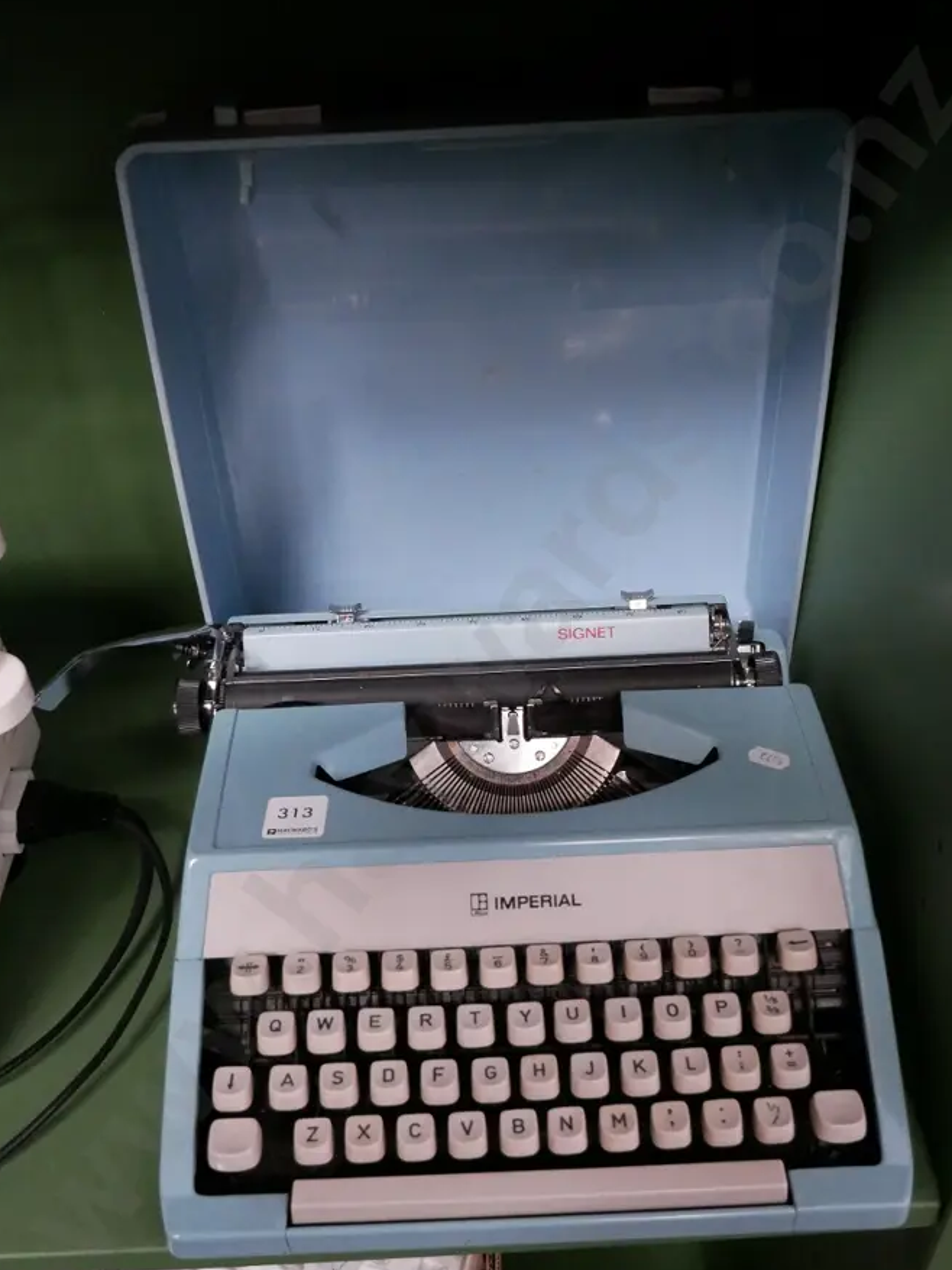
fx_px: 1284
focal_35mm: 35
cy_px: 661
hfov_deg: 40.7
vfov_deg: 52.6
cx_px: 499
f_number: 4
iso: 3200
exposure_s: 1/60
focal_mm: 15
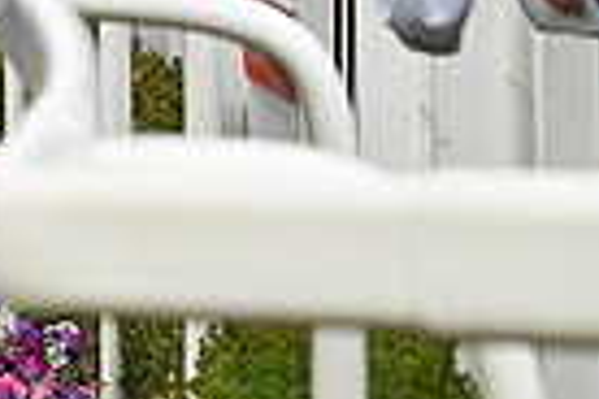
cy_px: -288
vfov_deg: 2.2
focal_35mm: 611
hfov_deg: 3.4
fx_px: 10166
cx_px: -504
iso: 400
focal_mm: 145
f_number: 5.6
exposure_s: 1/500
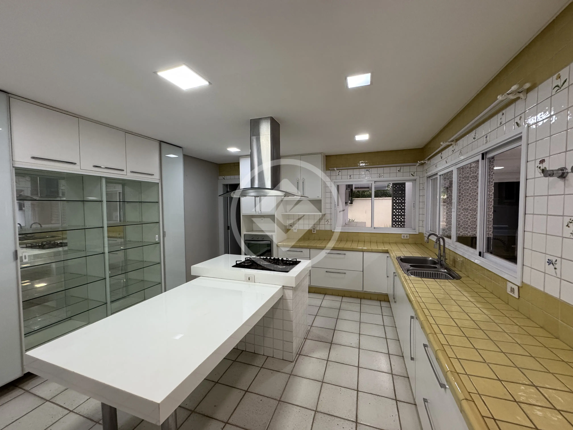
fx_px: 232
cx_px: 286
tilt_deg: -2.8
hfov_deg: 102.1
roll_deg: +0.2
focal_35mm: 14
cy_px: 215
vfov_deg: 85.7
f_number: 2.2
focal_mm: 2.22
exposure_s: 1/120
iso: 250
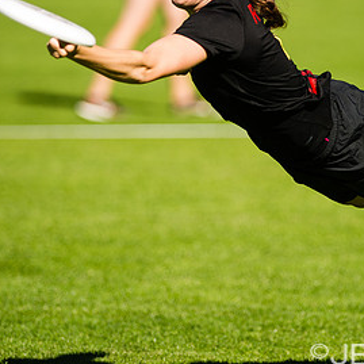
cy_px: 117
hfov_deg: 2.8
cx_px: 261
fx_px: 7471
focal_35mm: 628
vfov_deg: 2.8
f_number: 2.8
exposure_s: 1/2500
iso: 200
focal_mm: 300
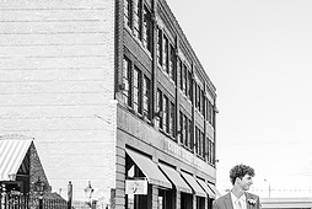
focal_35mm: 57
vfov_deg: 23.2
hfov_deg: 33.1
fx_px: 495
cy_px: 193
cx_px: 284
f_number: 2
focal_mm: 24
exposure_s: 1/800
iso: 100
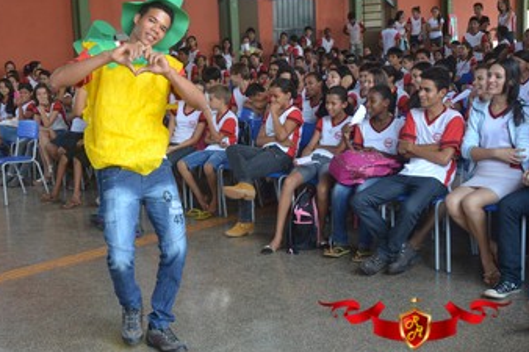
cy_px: 164
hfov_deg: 35.3
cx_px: 180
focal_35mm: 56
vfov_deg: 24.2
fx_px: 822
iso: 320
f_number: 5.6
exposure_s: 1/125
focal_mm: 28
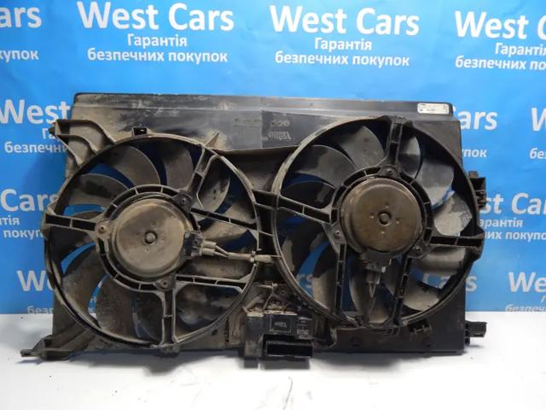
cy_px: 205
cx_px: 273
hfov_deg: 73.9
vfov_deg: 58.9
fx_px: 363
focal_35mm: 23
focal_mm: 4
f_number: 3
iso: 280
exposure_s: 1/30
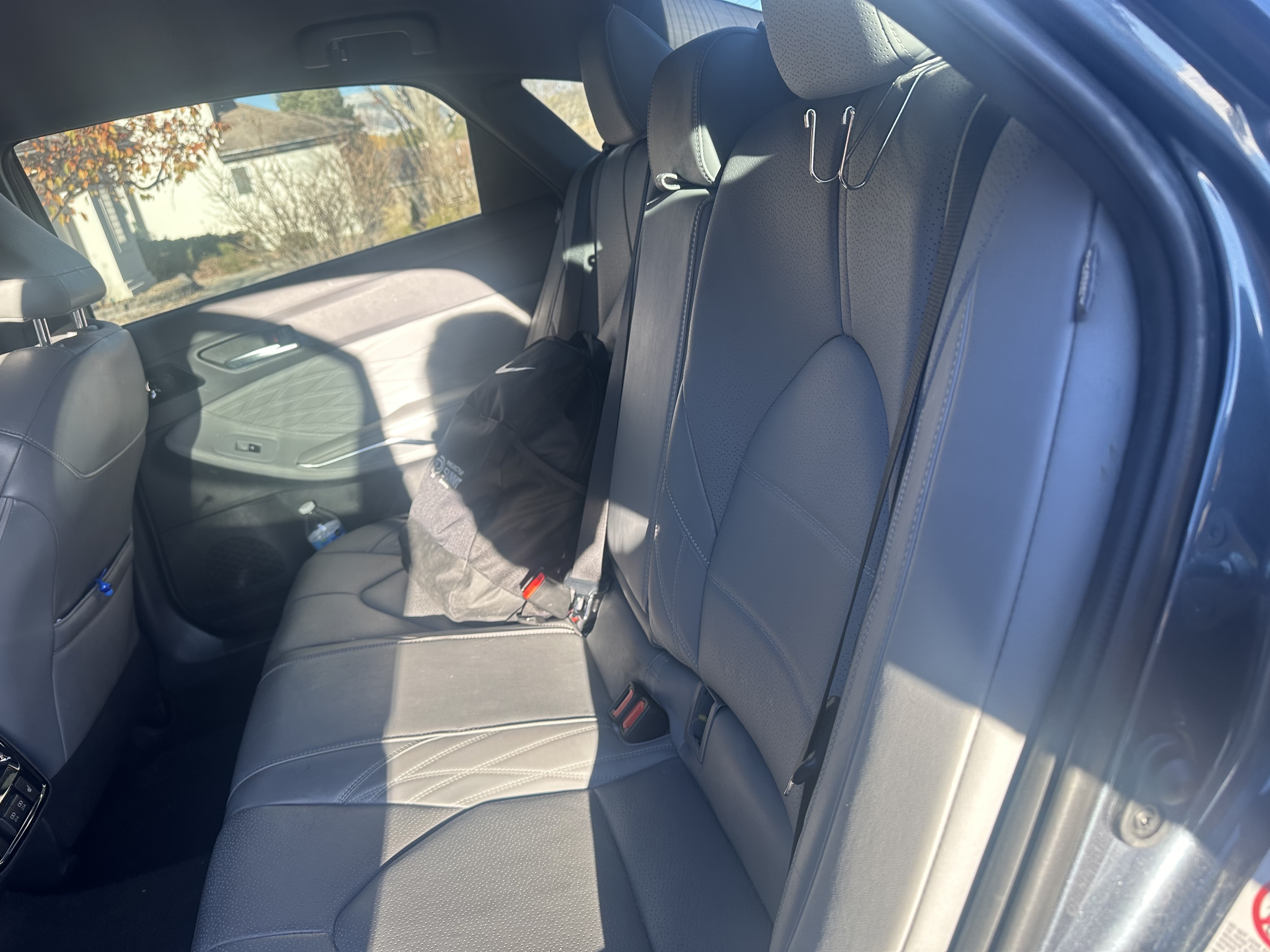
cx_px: 635
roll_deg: +10.3
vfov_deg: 56.8
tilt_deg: -20.8
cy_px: 476
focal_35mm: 24
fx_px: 881
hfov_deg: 71.6
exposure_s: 1/245
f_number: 1.78
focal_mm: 6.86
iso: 80
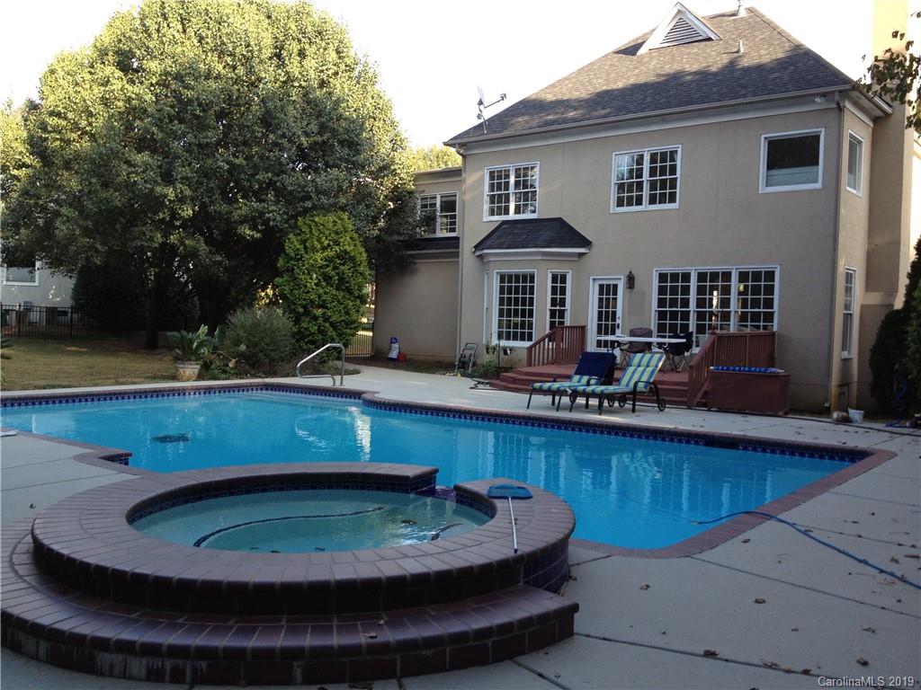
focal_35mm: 35
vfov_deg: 40.7
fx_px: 931
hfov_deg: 52.6
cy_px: 345
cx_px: 460
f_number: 2.4
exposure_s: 1/198
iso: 50
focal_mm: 4.28
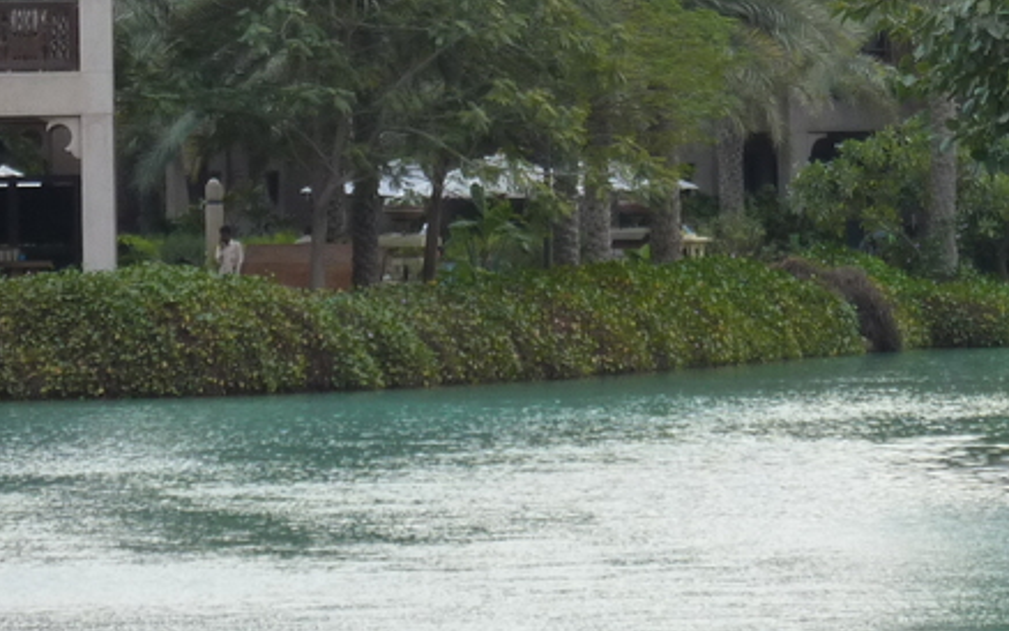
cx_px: 484
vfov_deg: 4.4
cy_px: 184
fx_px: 8307
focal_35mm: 302
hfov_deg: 7.0
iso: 125
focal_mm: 17
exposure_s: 1/80
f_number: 4.3
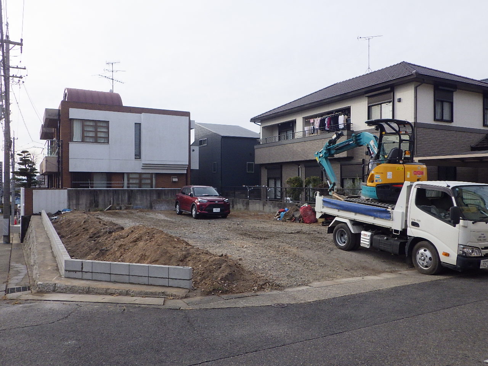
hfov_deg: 63.4
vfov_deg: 49.7
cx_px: 244
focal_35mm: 28
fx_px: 395
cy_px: 183
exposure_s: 1/800
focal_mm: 5
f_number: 4.2
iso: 250
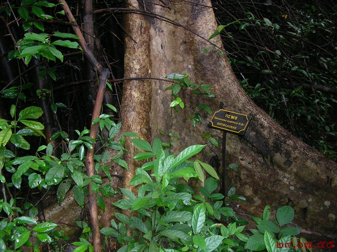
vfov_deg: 40.7
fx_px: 341
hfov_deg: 52.7
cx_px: 168
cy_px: 126
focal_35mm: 35
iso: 63
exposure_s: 1/60.1
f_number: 2.8
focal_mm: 5.8
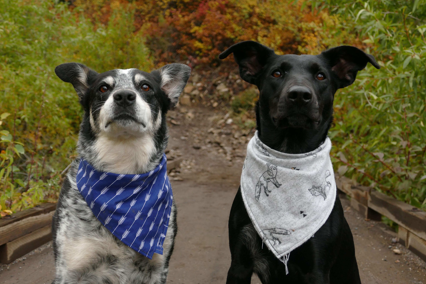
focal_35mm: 49
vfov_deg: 27.5
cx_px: 206
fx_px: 580
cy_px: 144
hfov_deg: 40.3
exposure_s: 1/1600
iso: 400
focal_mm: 17
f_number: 3.3
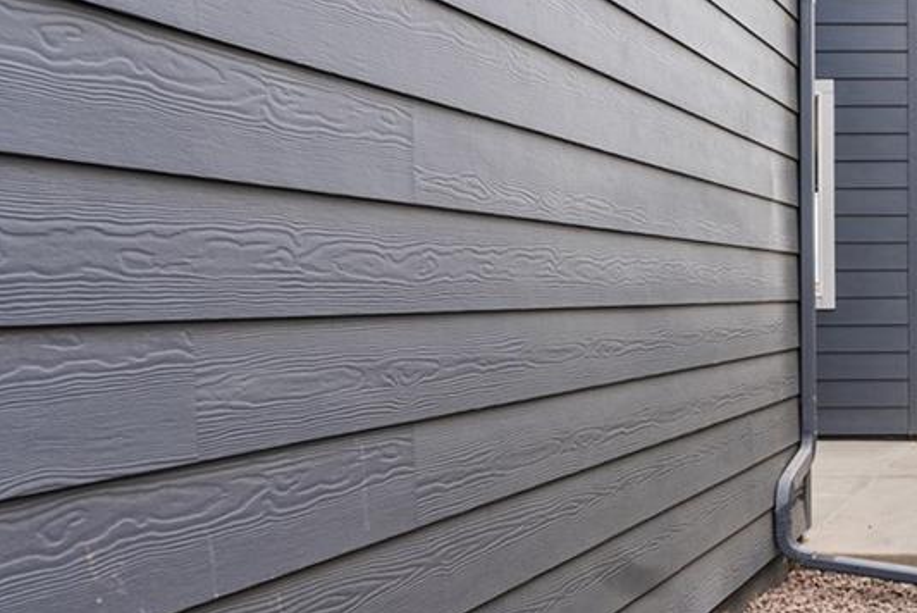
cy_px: 300
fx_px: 1338
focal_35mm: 52
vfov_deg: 25.8
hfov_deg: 31.4
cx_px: 1113
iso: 200
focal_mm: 17.5
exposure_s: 1/80
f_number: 8
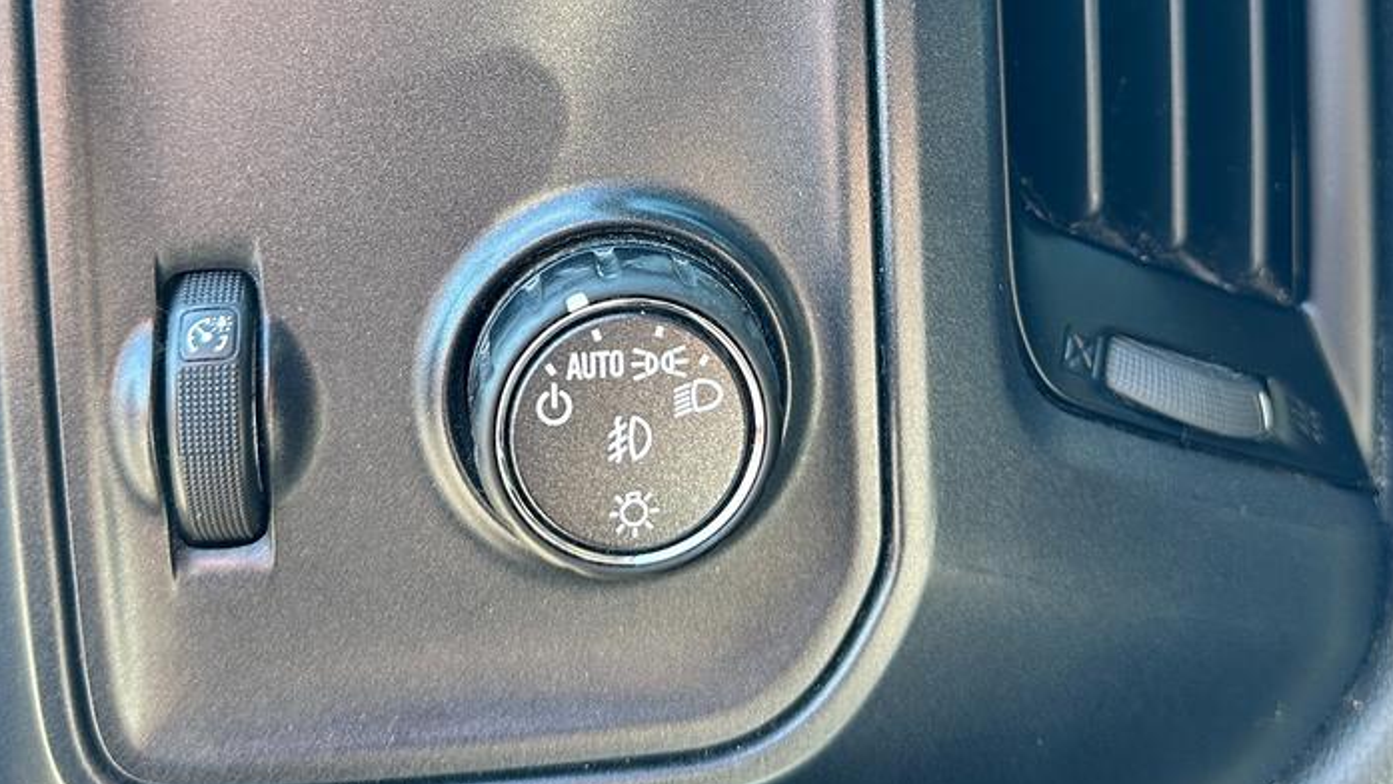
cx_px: 731
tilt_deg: -15.2
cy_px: 28
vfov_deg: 24.0
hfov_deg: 42.9
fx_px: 1773
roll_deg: +0.4
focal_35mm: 48
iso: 125
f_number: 1.78
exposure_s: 1/121
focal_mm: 6.86
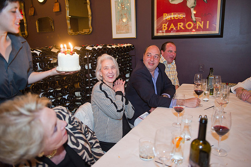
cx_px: 126
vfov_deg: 47.9
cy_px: 84
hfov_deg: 67.4
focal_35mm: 27
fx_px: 188
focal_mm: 27
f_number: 2.8
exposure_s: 1/60
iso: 2500
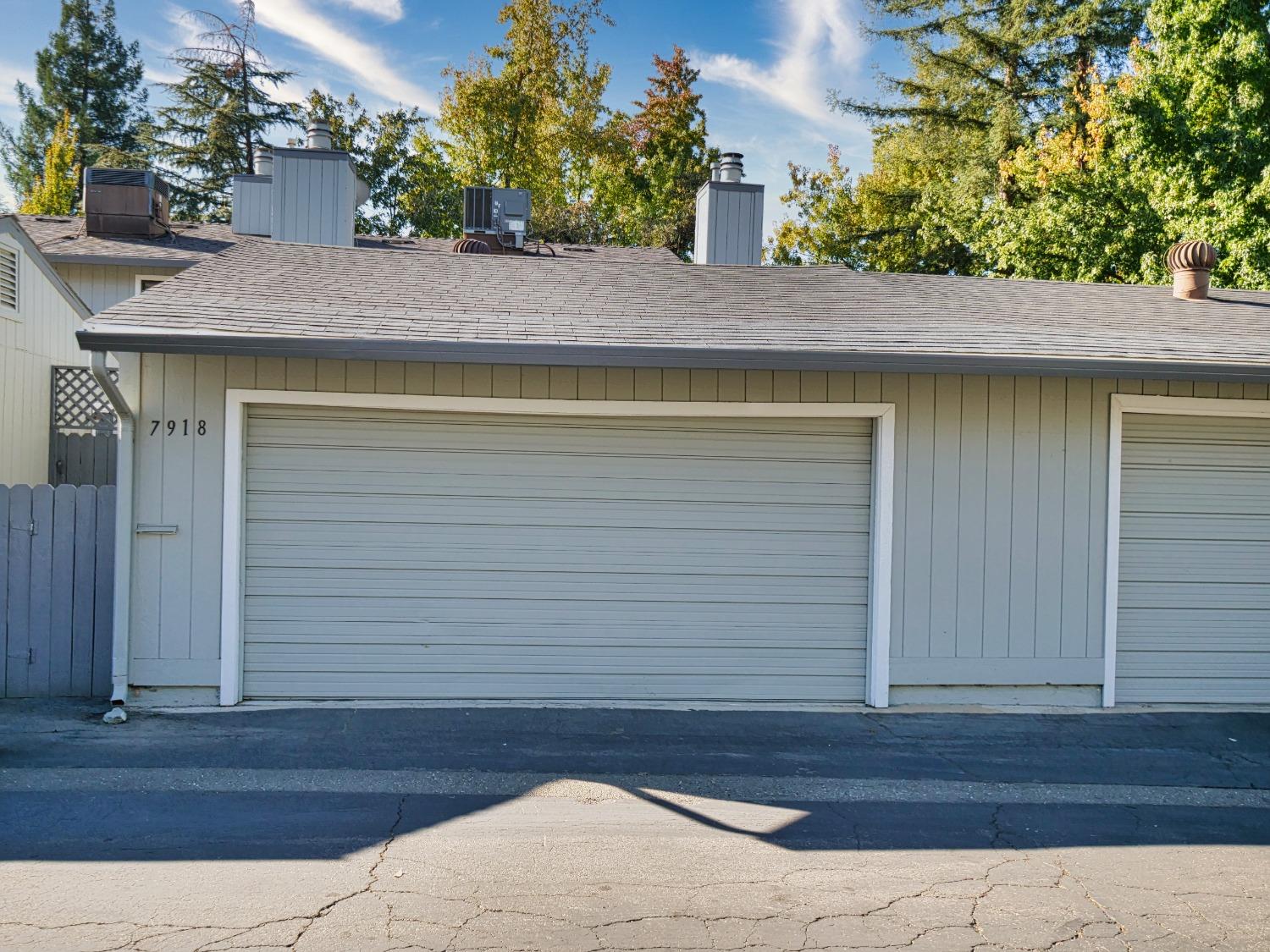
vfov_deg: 49.7
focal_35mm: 28
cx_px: 635
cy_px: 476
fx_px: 1027
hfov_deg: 63.4
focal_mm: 14
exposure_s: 1/1000
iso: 200
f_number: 2.8
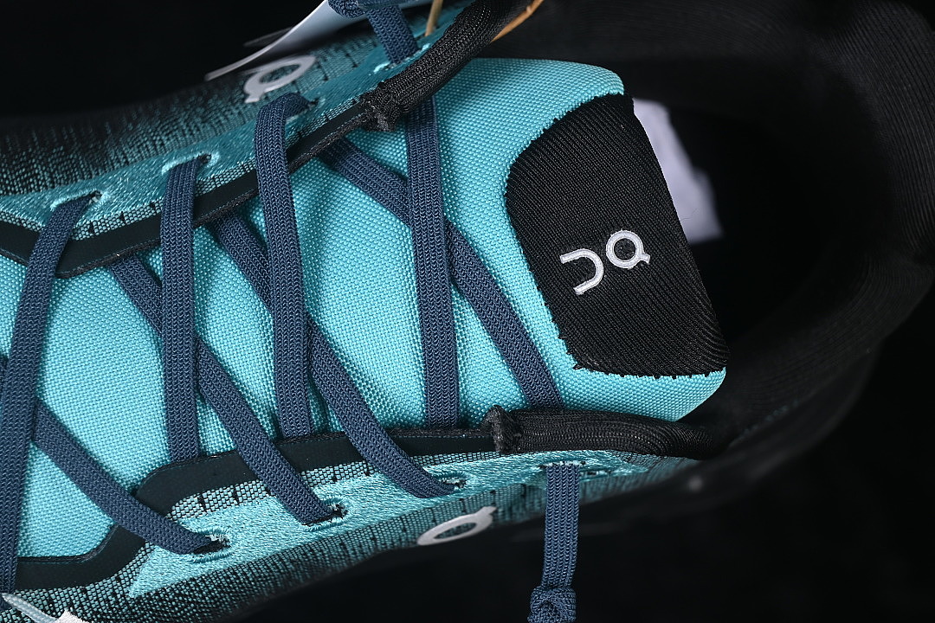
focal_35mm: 75
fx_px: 1948
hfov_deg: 27.0
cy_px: 312
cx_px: 468
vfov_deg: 18.2
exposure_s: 1/60
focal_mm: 50
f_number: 6.3
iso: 160
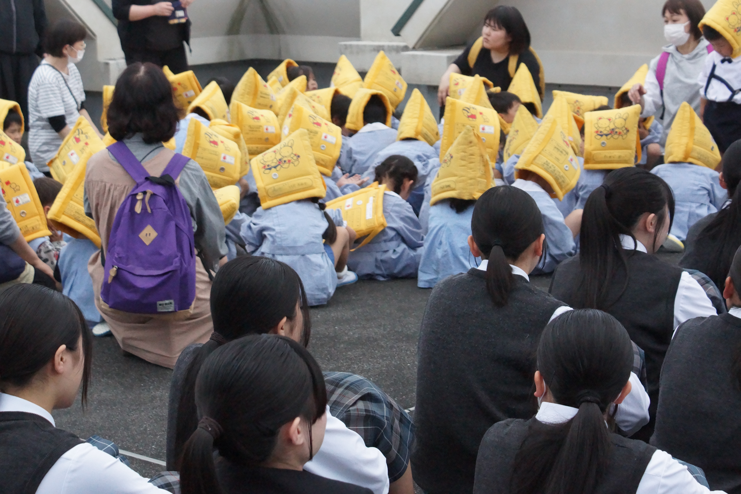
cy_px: 247
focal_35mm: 82
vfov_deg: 16.6
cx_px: 370
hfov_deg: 24.6
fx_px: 1698
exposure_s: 1/8000
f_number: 5.6
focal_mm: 55
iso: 3200
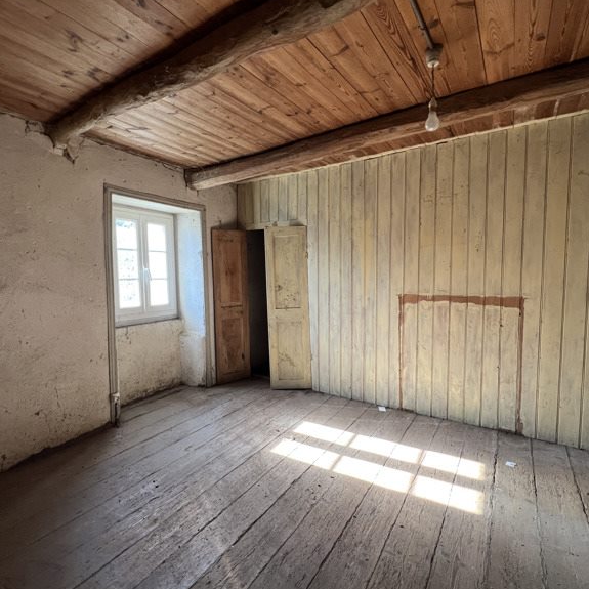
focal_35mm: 16
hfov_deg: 87.4
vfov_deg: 87.4
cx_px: 295
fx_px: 308
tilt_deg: -3.4
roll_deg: +1.4
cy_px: 297
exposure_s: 1/99
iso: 160
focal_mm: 1.57
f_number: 1.8
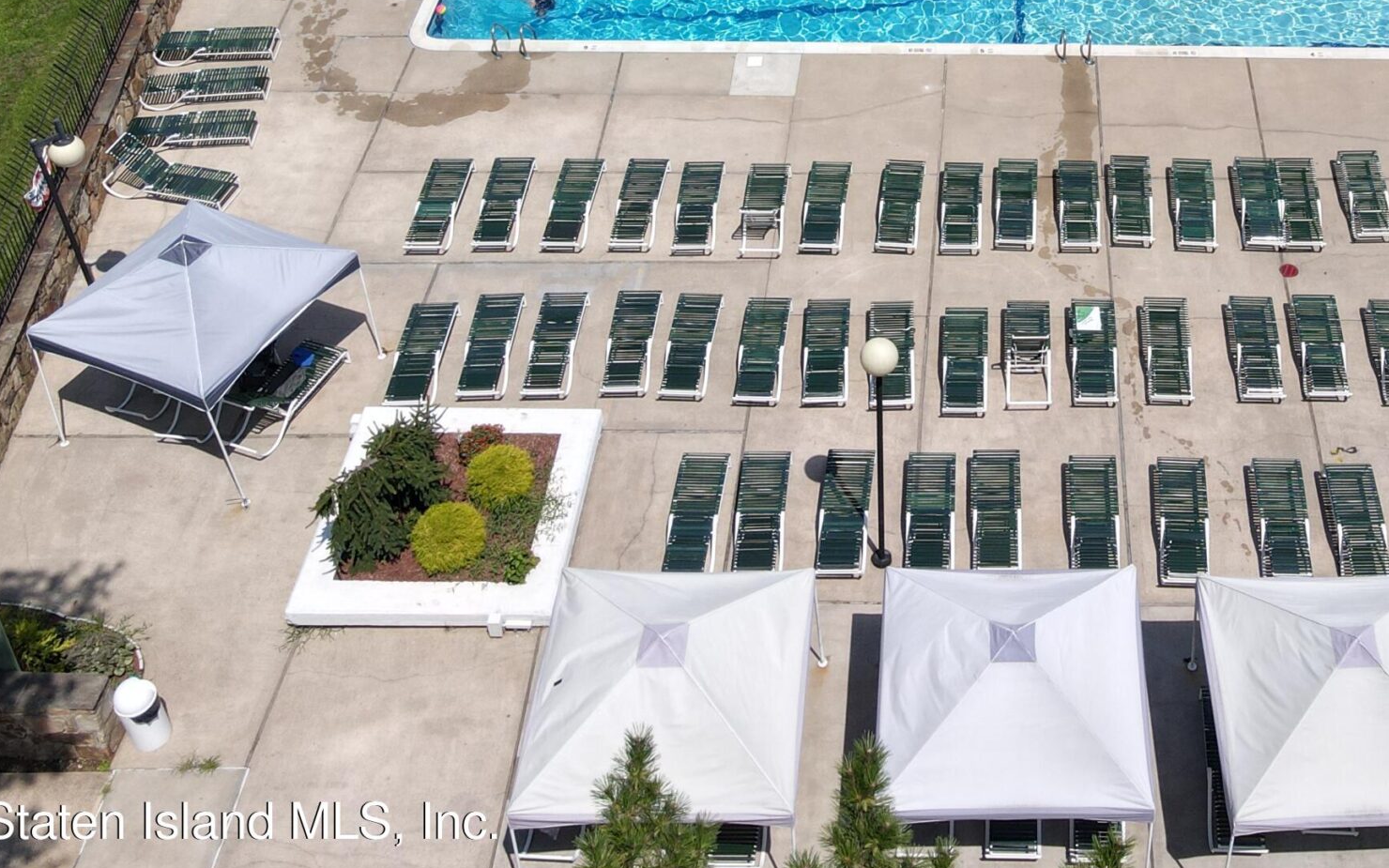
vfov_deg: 27.5
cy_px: 3
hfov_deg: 44.0
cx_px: 1015
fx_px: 1666
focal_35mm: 44
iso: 110
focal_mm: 4.5
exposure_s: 1/1250
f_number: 2.8
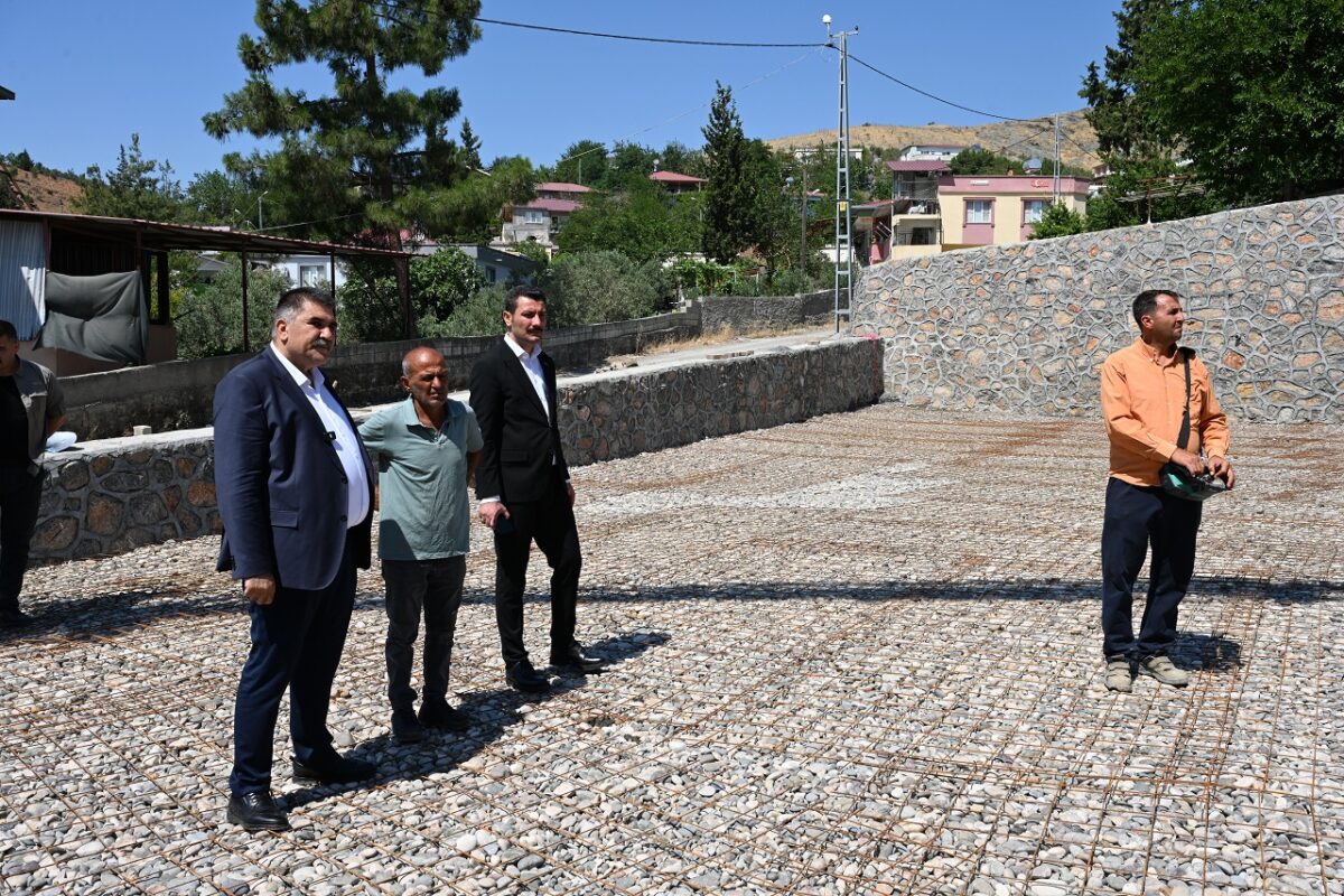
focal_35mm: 32
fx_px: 1213
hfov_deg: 58.0
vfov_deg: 40.5
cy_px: 448
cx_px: 672
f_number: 11
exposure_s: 1/200
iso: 100
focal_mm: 32.5
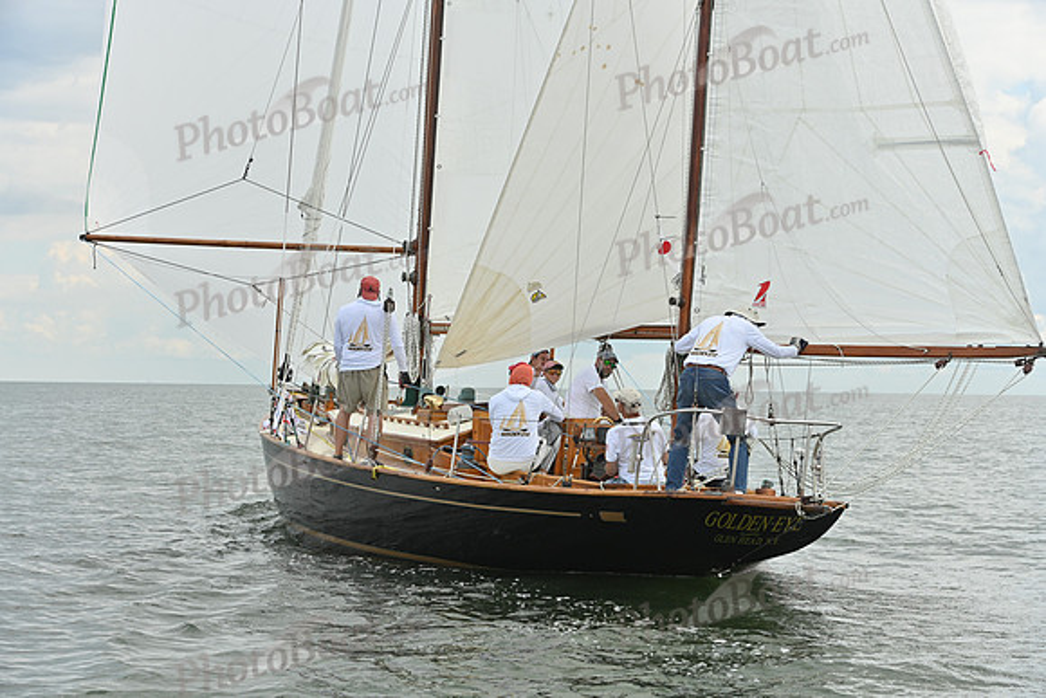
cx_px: 523
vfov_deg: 19.5
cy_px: 349
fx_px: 2034
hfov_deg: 28.8
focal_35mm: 70
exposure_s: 1/1250
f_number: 6.3
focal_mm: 70
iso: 320
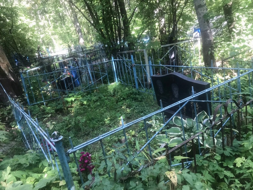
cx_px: 126
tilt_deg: -18.3
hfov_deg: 63.4
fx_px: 205
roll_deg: +14.4
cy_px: 95
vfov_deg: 49.7
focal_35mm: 28
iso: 40
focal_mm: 3.99
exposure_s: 1/100
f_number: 1.8
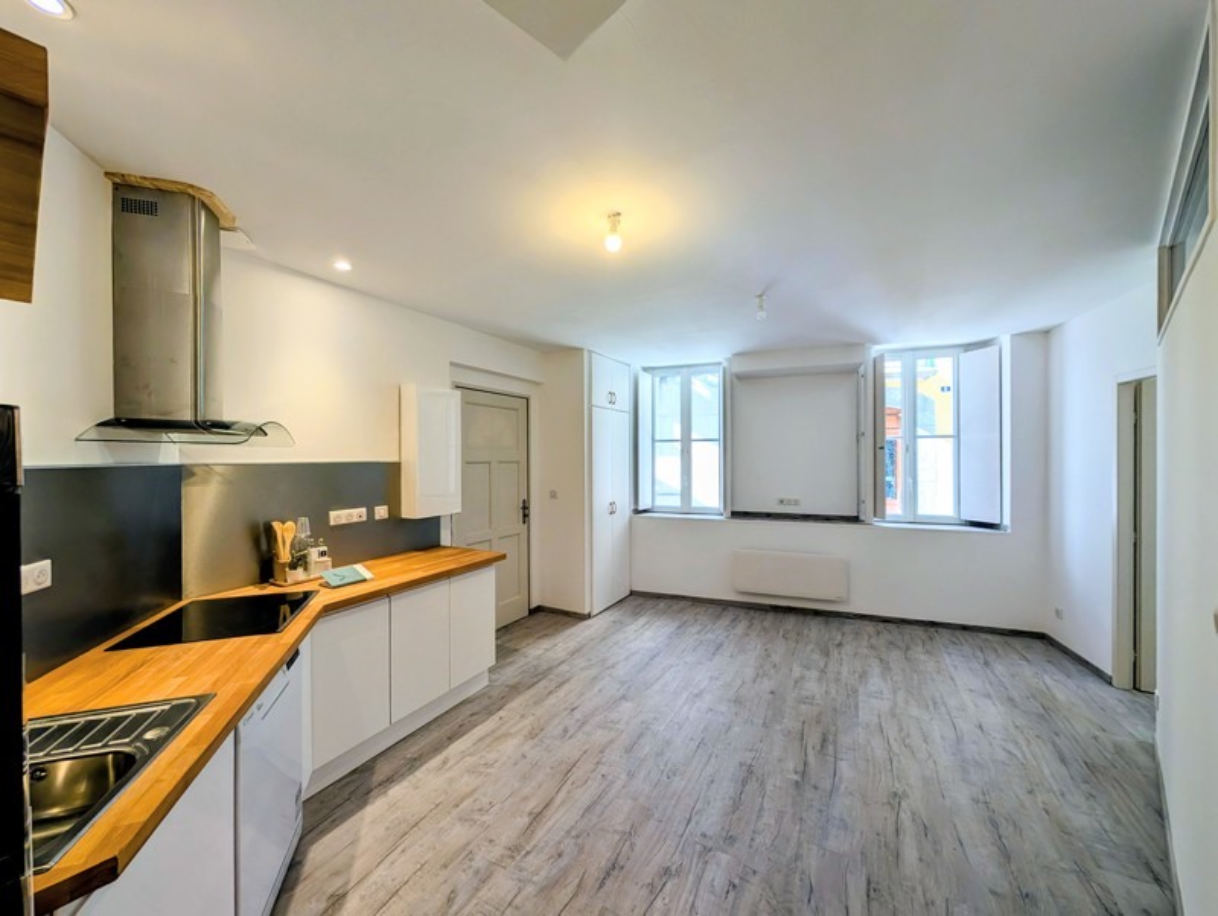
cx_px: 609
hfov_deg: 110.5
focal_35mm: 12
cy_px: 458
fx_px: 423
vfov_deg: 94.6
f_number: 1.7
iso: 64
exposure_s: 1/131
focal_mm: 2.02
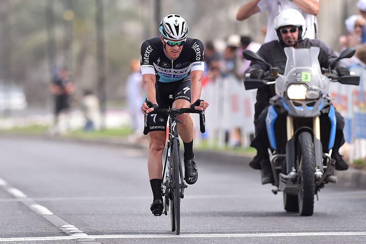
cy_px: 122
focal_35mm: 300
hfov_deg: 6.9
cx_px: 183
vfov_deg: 4.6
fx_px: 3049
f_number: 4.5
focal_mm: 300
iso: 320
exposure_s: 1/3200
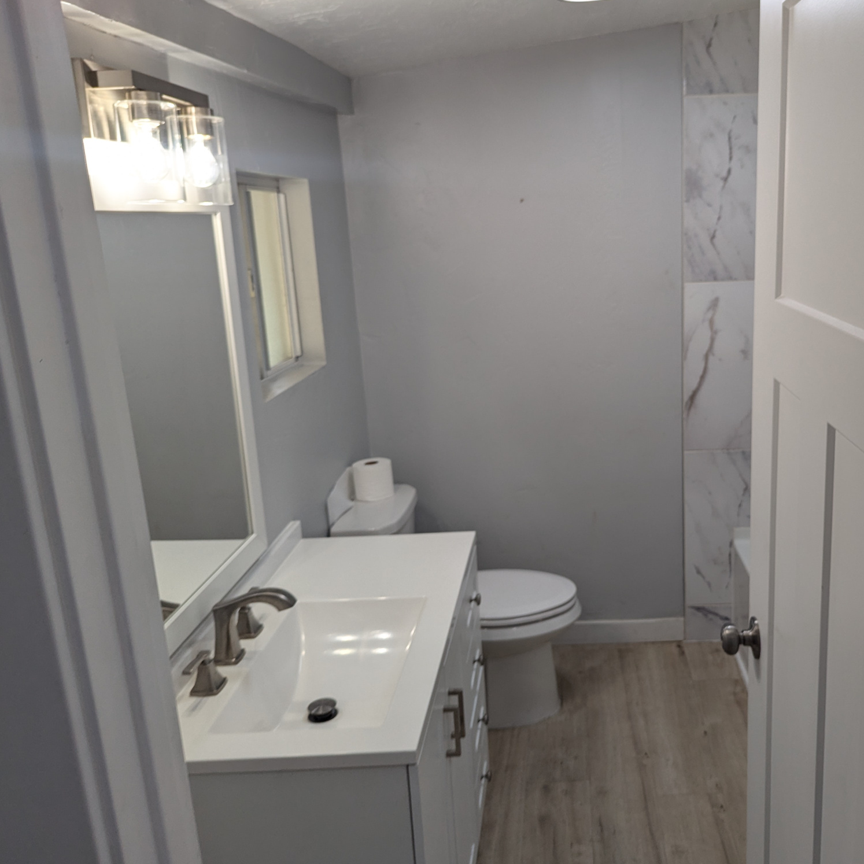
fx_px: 819
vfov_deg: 55.6
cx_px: 548
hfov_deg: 54.9
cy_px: 434
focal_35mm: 29
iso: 44
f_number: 1.85
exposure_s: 1/120
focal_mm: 6.81
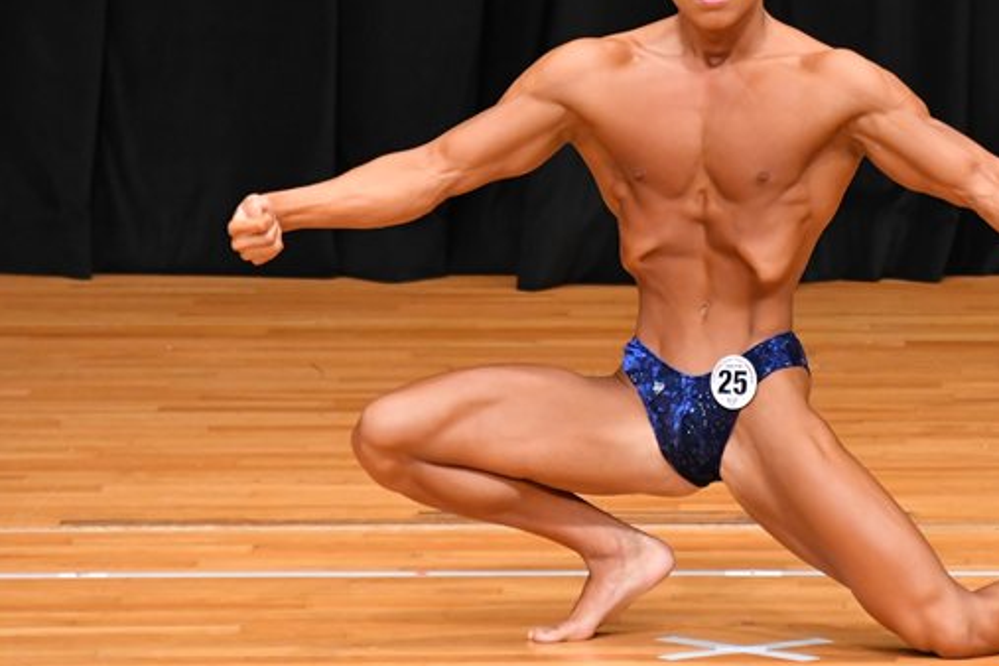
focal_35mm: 688
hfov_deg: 3.0
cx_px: 748
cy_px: 171
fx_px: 19091
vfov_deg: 2.0
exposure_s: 1/400
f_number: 5.6
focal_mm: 300
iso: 4000
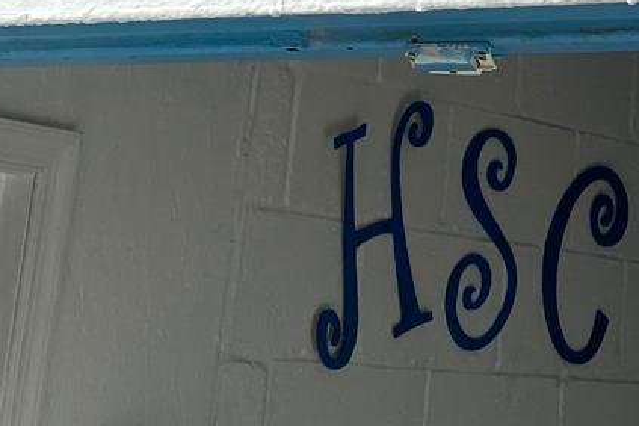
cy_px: -480
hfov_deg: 15.3
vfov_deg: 9.6
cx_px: 677
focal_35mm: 131
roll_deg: -3.6
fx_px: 2325
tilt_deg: +20.4
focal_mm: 4.25
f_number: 1.8
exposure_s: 1/2410
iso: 32
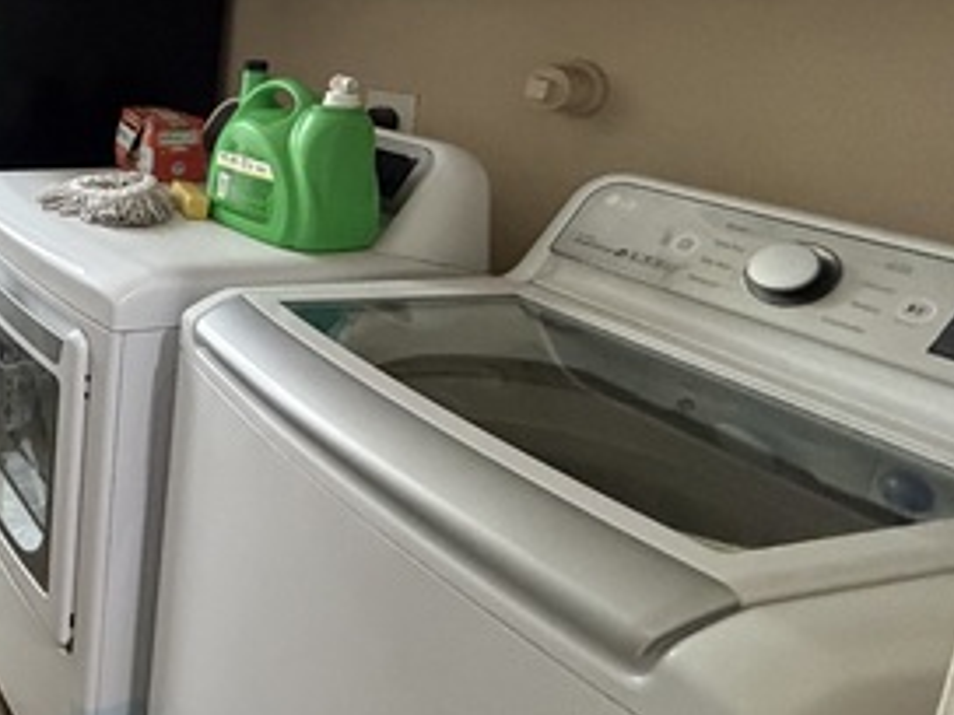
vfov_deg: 41.0
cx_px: -140
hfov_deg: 41.5
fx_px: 909
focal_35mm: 33
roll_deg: -0.7
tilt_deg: -11.0
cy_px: 137
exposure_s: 1/60
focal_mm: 2.22
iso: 640
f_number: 2.2
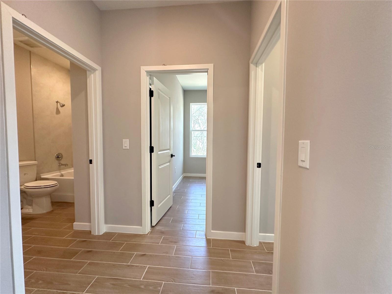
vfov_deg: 85.7
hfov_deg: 102.1
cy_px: 147
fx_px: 159
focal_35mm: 14
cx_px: 196
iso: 250
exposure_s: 1/120
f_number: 2.2
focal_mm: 2.22
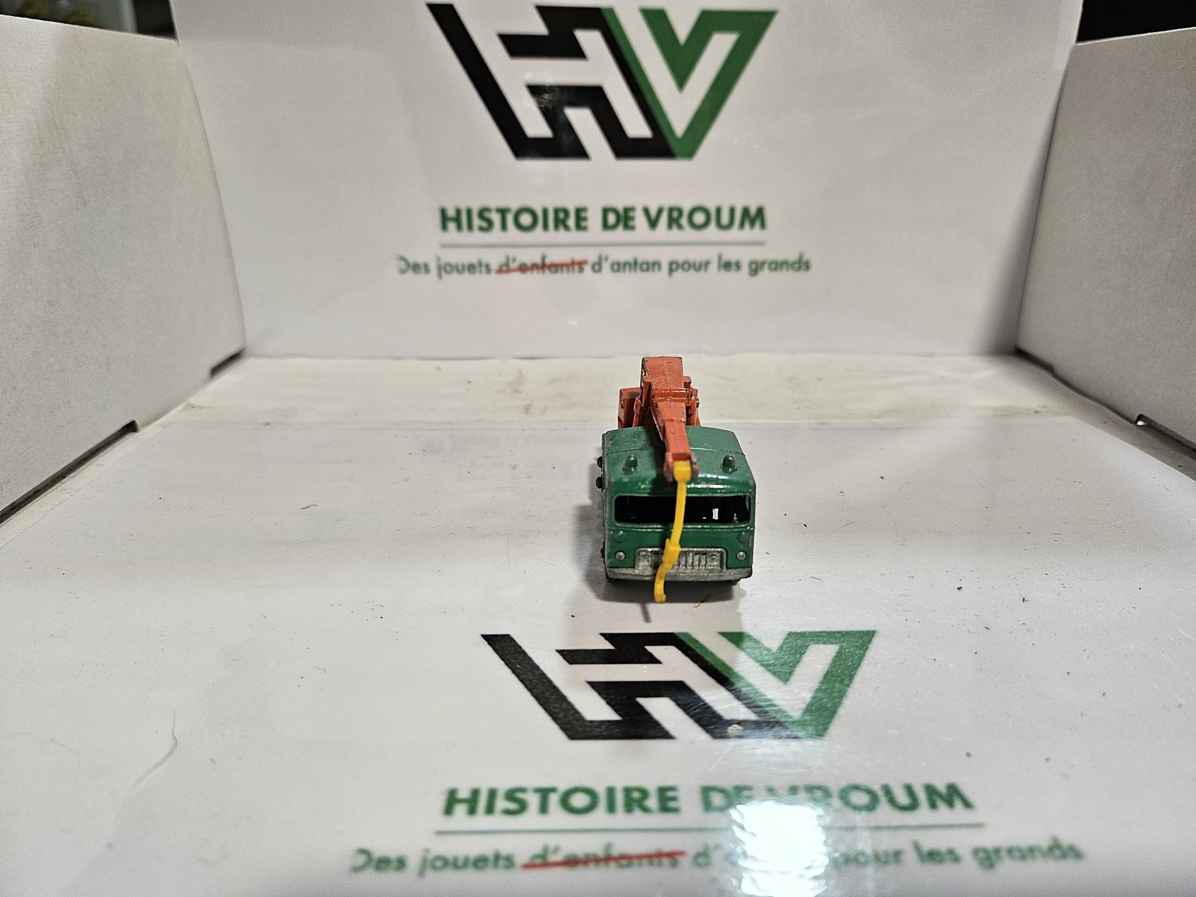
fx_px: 829
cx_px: 598
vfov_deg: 56.8
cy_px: 448
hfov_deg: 71.6
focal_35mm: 24
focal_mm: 5
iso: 100
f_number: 1.8
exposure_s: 1/100
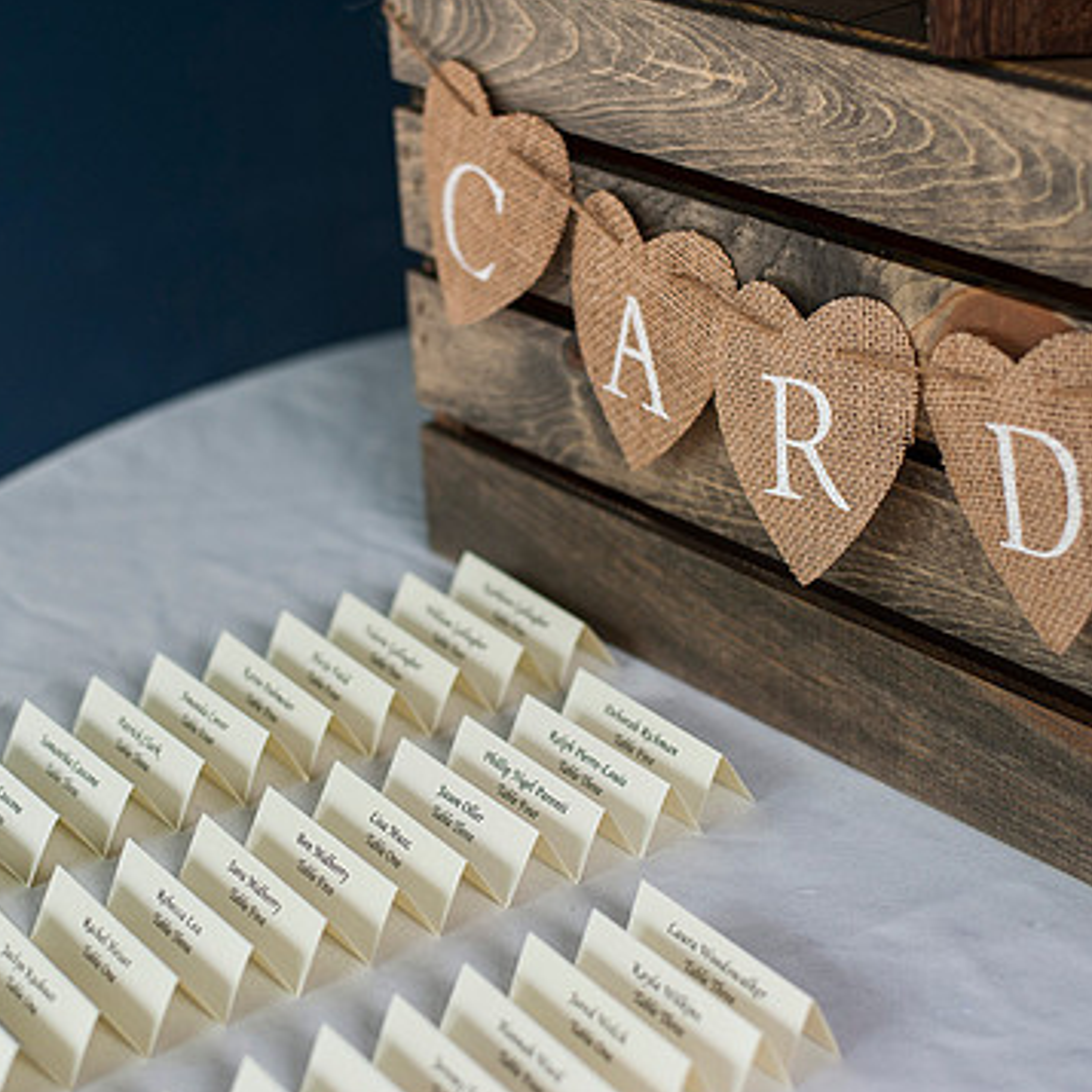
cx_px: 471
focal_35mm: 69
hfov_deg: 25.0
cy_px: 523
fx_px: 2463
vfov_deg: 25.0
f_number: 2.8
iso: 640
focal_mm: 50
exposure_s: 1/640
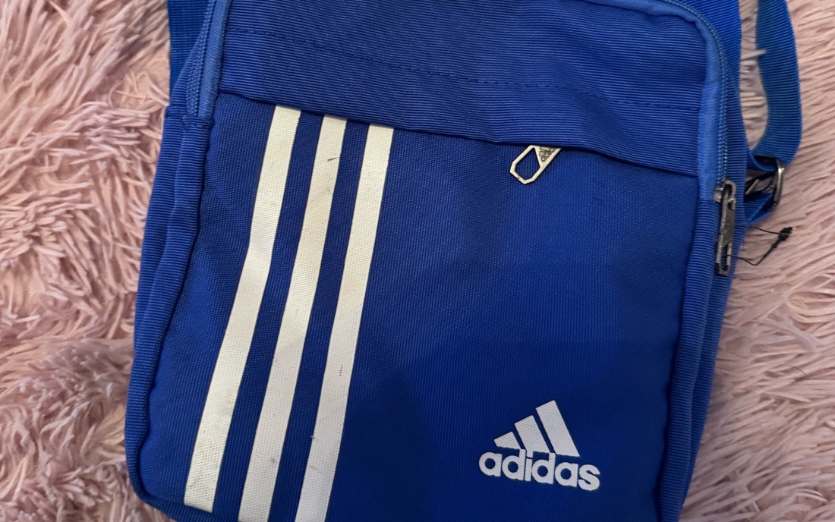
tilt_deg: -78.1
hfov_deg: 52.7
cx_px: 395
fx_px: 842
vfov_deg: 34.0
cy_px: 160
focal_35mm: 37
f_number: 1.78
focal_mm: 6.76
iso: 1000
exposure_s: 1/33
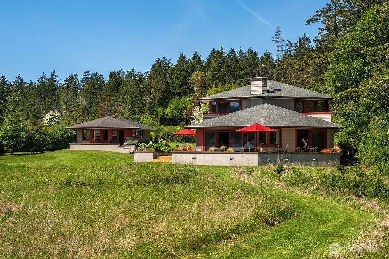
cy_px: 130
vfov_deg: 30.5
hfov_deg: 44.5
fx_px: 475
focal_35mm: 44
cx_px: 194
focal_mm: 44
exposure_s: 1/500
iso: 100
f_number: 8
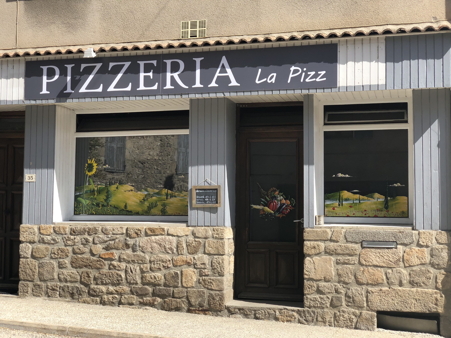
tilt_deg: +5.0
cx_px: 226
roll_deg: -0.7
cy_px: 169
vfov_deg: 28.0
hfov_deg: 36.8
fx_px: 677
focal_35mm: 52
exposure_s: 1/585
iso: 16
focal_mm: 6
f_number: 2.4
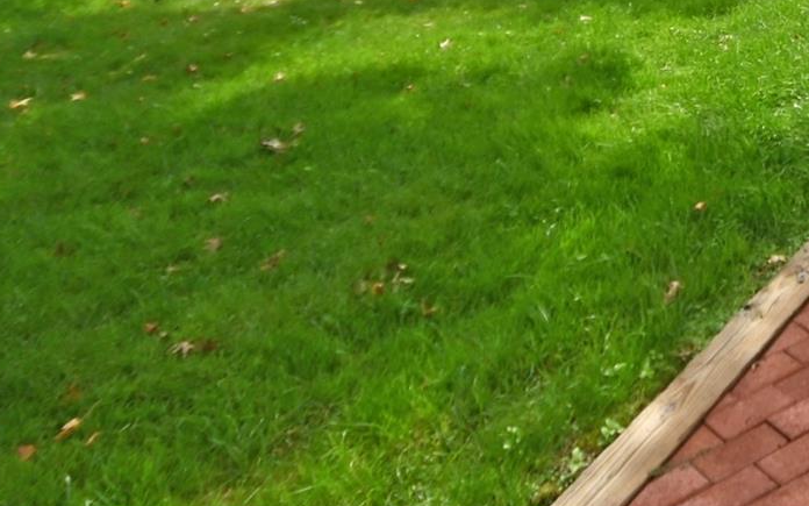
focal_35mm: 45
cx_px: 874
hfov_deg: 37.6
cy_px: -252
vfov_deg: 23.1
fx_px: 992
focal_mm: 10
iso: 100
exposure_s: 1/320
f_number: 6.3
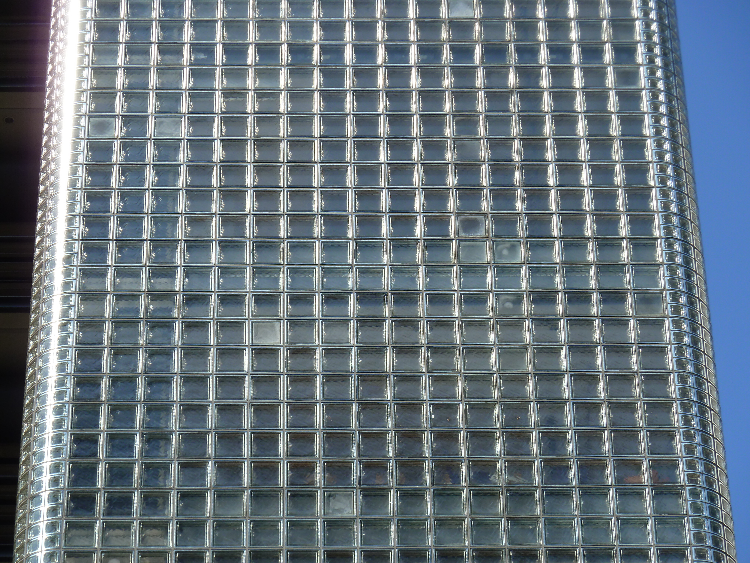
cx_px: 375
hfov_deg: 13.4
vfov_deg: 10.1
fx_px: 3185
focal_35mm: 147
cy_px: 282
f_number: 5
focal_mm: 24.1
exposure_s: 1/500
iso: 80
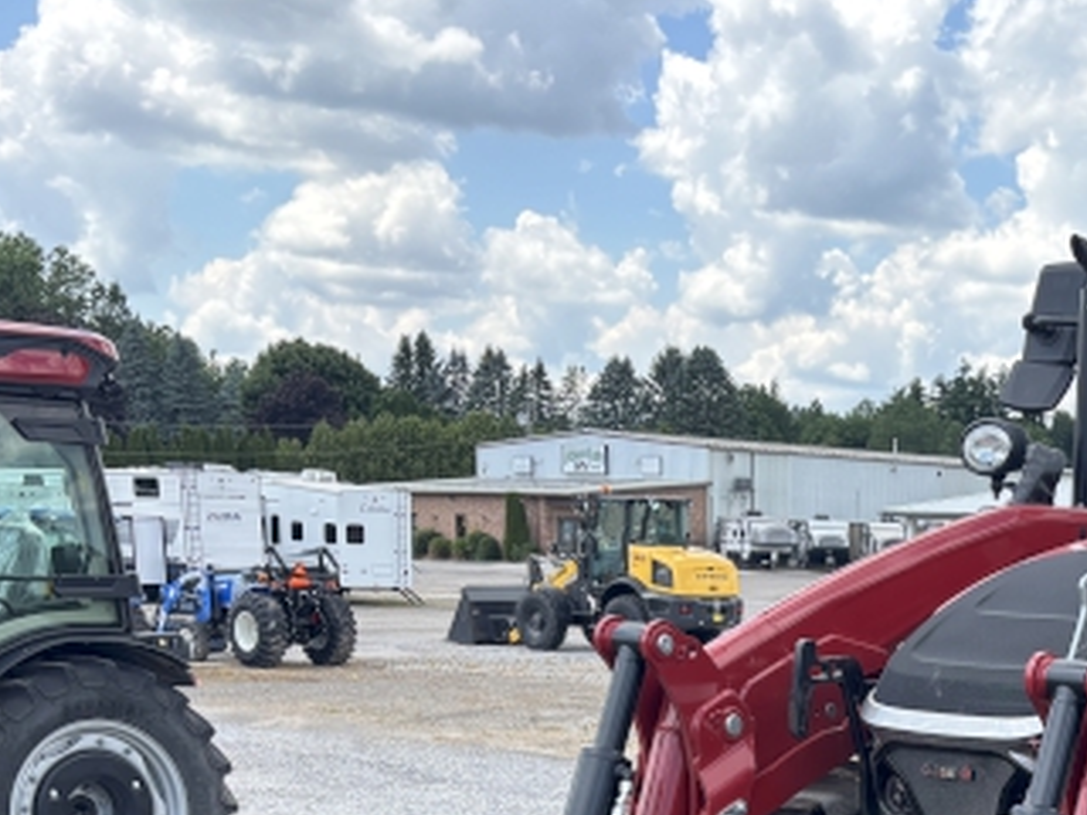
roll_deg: -0.6
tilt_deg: -11.1
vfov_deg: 21.1
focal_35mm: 65
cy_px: 961
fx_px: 2041
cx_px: 1060
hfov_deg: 28.2
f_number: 1.6
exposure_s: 1/910
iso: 50
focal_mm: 5.96
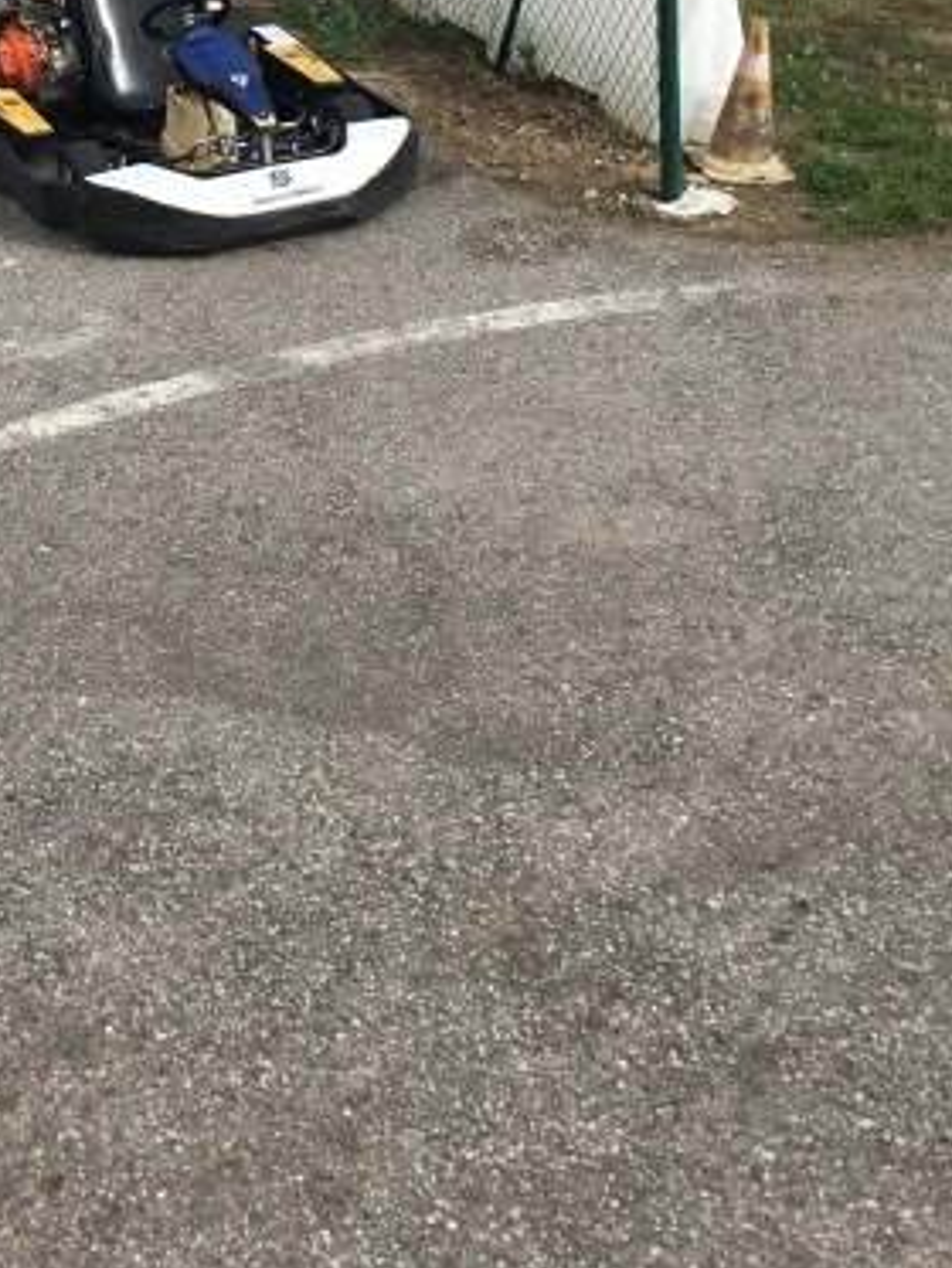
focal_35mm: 70
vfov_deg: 25.3
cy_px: -211
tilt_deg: -11.4
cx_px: 36
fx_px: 2565
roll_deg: +5.1
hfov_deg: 20.5
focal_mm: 4.15
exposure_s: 1/2198
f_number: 2.2
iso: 25
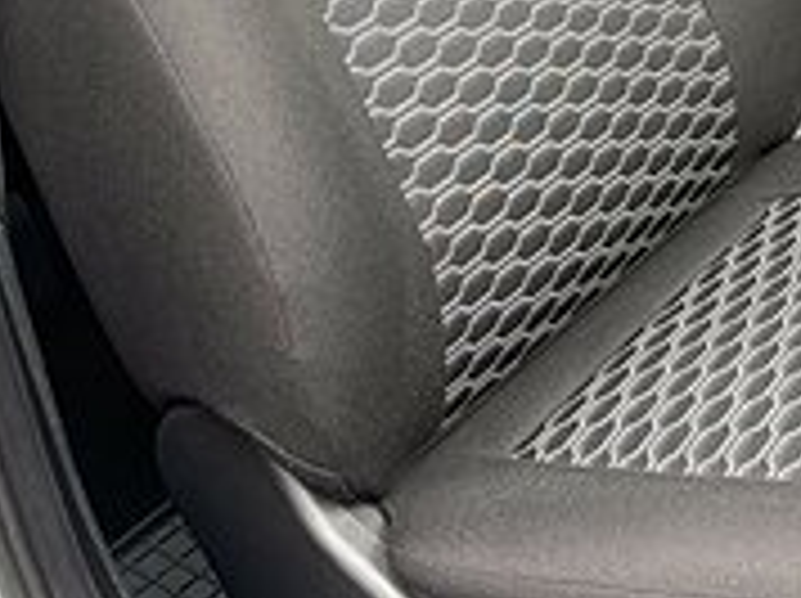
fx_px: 1710
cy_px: -97
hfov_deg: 23.4
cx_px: 1035
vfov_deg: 18.9
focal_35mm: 74
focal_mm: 6.76
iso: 200
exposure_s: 1/169
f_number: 1.78
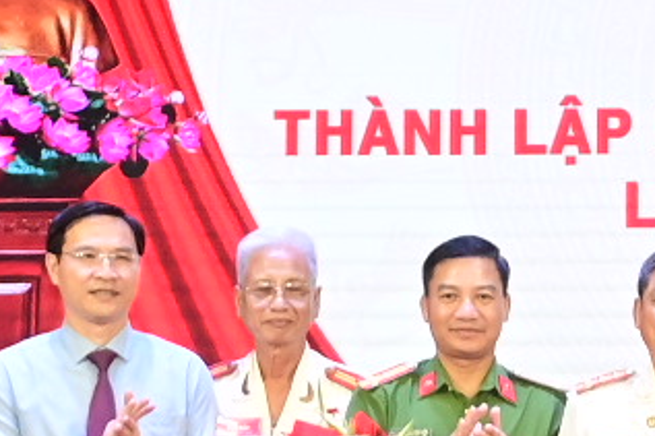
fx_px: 3728
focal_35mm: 205
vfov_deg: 6.7
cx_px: 876
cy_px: 324
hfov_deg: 9.8
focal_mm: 22
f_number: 3.8
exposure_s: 1/200
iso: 1250
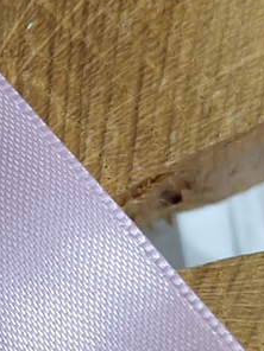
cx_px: -150
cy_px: 336
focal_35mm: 155
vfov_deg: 12.6
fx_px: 1576
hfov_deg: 9.3
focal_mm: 5.52
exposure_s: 1/50
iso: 3200
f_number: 1.9
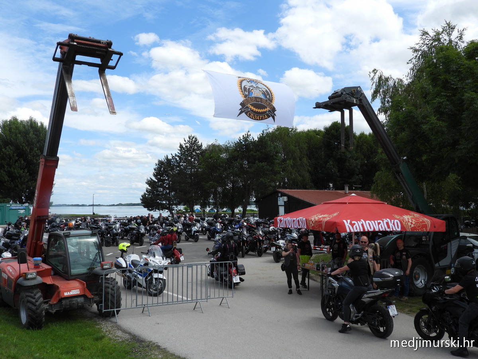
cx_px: 239
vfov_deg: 44.2
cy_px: 180
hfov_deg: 56.8
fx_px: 442
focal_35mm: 32
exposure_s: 1/1600
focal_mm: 5.8
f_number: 3.2
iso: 100
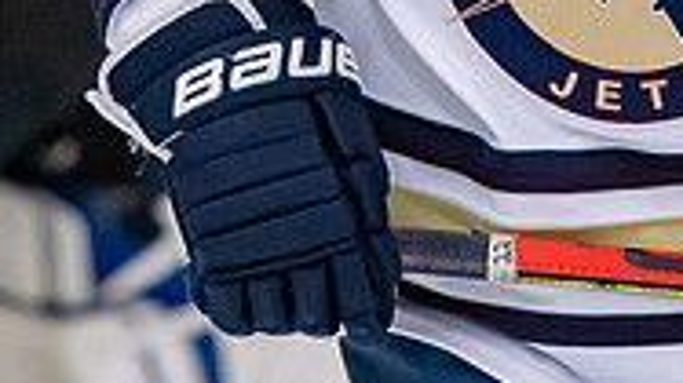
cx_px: 483
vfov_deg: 0.9
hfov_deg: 1.6
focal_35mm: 1351
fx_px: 24457
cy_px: -587
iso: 2000
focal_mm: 200
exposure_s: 1/800
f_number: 3.5
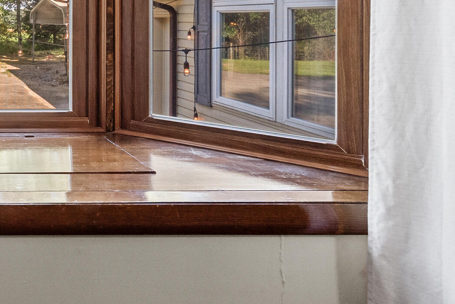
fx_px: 480
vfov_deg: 32.9
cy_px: 19
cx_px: -60
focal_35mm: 38
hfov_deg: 39.9
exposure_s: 1/13
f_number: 11
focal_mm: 16
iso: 640
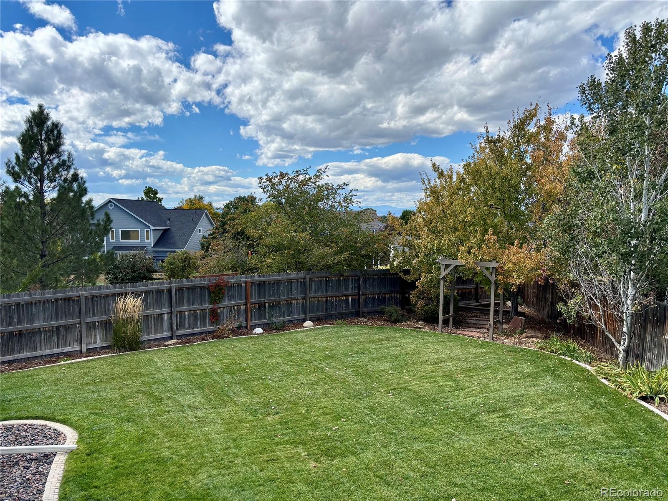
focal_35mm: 26
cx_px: 334
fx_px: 502
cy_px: 250
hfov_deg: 67.3
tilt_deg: -3.5
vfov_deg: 53.1
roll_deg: +0.2
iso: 50
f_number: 1.6
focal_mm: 5.96
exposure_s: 1/3311
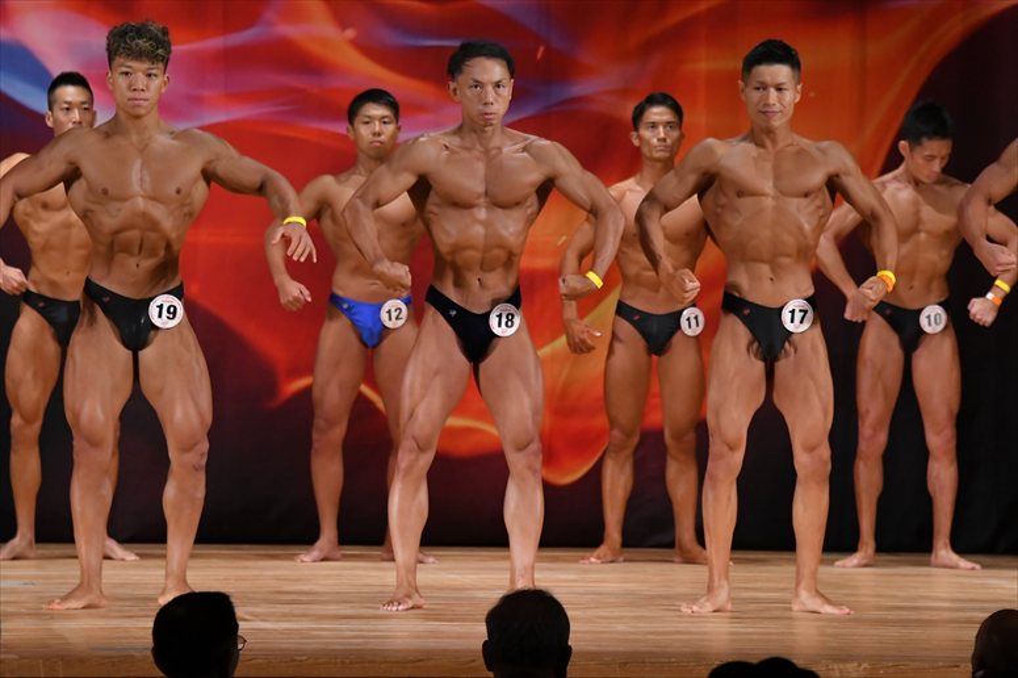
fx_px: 6783
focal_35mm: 240
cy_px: 339
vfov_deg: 5.7
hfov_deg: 8.6
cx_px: 509
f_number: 5.6
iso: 3200
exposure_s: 1/400
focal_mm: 160
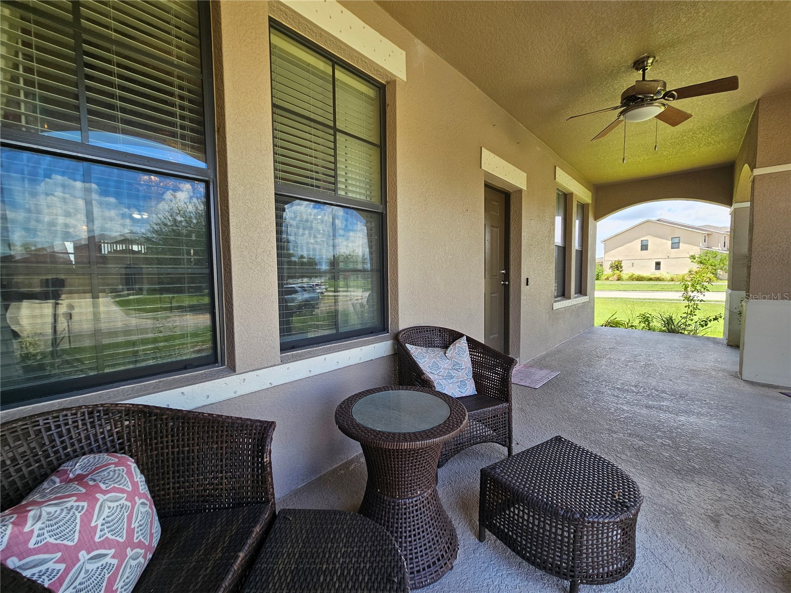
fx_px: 297
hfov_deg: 106.2
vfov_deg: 89.9
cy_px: 296
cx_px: 396
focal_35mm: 13
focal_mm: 2.2
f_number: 2.2
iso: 50
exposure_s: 1/237
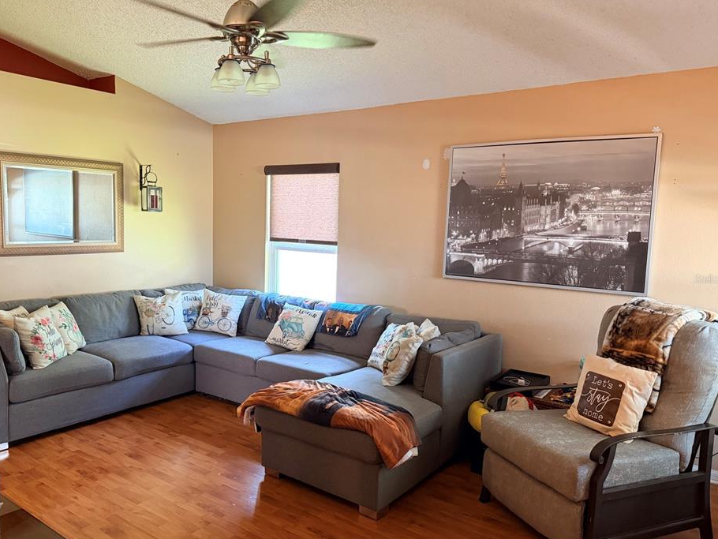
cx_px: 338
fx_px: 560
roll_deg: -1.6
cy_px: 279
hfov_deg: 65.3
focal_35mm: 27
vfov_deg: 51.4
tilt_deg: -6.9
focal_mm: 6.76
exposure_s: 1/60
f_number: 1.78
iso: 800
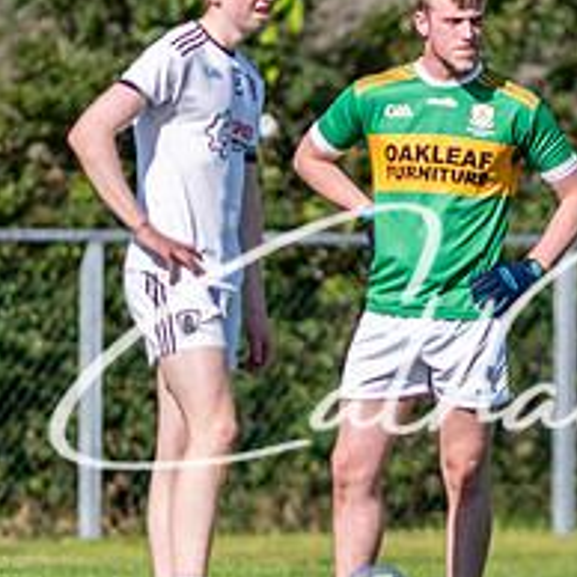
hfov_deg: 1.2
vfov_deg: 1.2
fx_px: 26835
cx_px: 879
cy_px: 516
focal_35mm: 1423
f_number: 2.8
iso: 140
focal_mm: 300
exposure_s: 1/2500
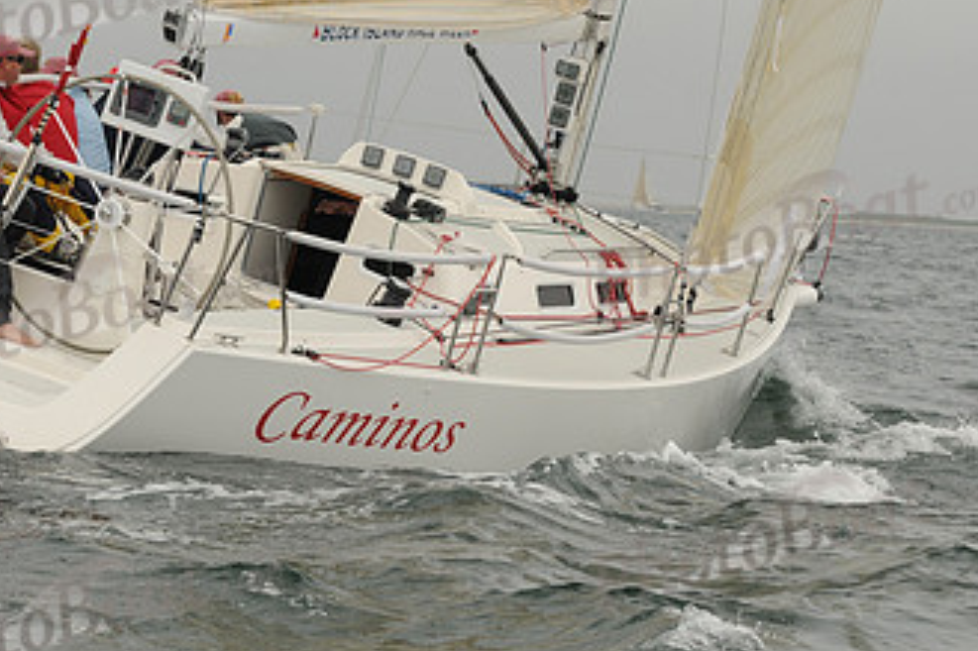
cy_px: 120
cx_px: 437
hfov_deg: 11.1
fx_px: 5023
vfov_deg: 7.4
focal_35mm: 185
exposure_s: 1/640
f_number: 6.3
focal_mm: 70
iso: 200
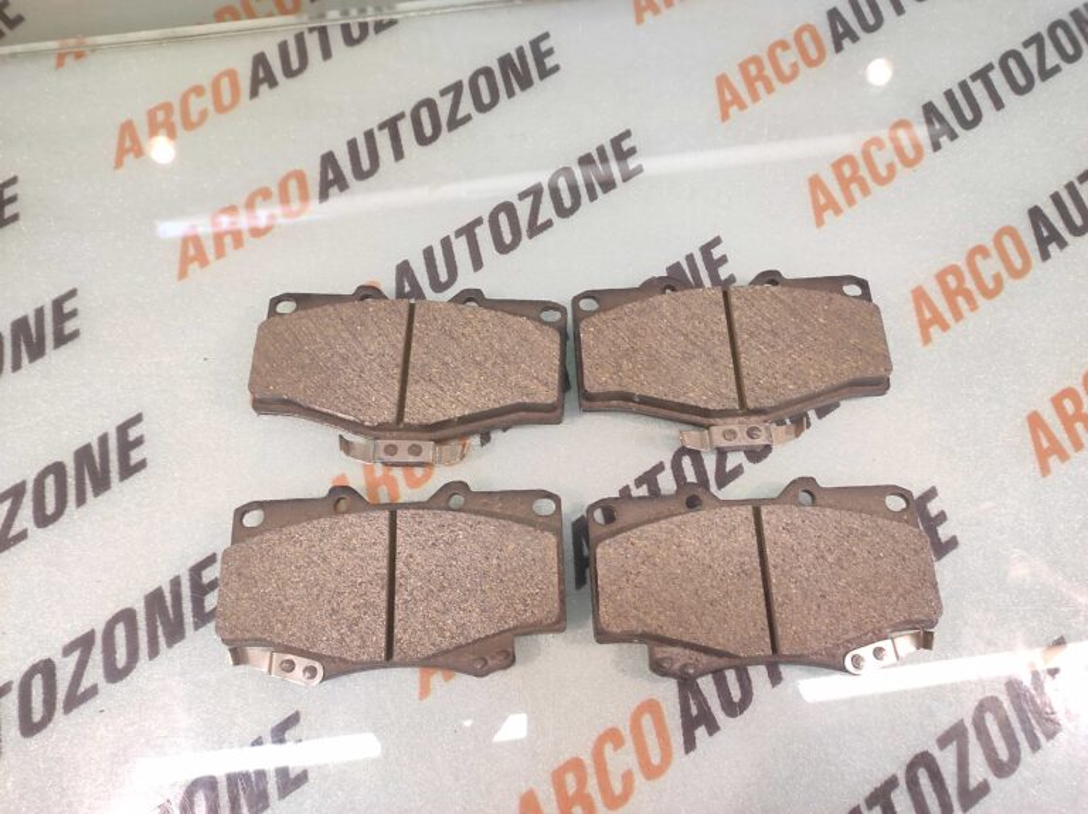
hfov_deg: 91.1
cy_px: 407
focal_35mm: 17
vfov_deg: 74.7
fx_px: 534
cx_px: 544
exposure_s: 1/33
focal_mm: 4.74
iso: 241
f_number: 1.79
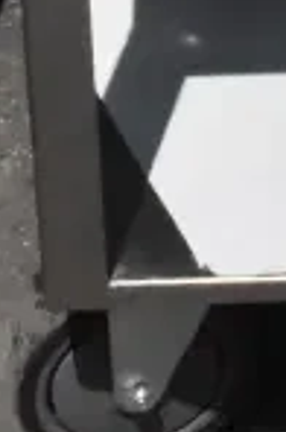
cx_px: 622
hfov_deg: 4.7
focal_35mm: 288
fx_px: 3449
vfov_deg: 6.8
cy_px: -597
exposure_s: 1/3200
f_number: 29
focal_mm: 31
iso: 6400
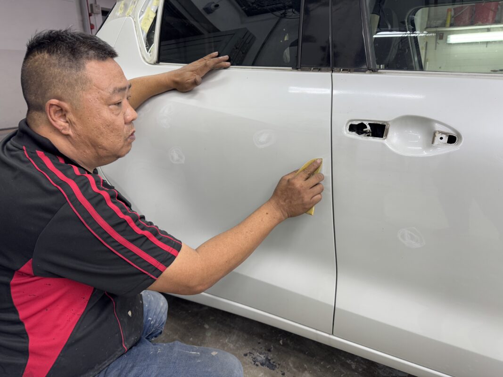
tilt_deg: -17.1
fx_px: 349
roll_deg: +2.1
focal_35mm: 24
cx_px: 252
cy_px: 188
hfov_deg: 71.6
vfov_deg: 56.8
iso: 160
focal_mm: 6.76
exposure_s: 1/100
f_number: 1.78
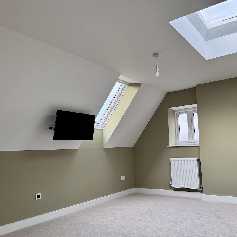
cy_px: 119
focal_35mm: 29
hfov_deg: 54.6
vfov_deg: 55.6
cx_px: 156
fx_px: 225
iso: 200
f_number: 1.78
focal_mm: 6.76
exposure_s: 1/117
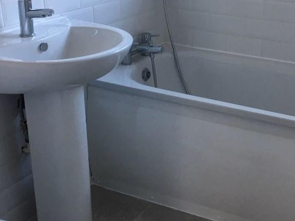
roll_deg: -1.9
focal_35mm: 55
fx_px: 469
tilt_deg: -22.8
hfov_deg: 34.3
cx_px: 216
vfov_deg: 26.6
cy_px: 105
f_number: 2.2
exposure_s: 1/33
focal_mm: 4.15
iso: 32
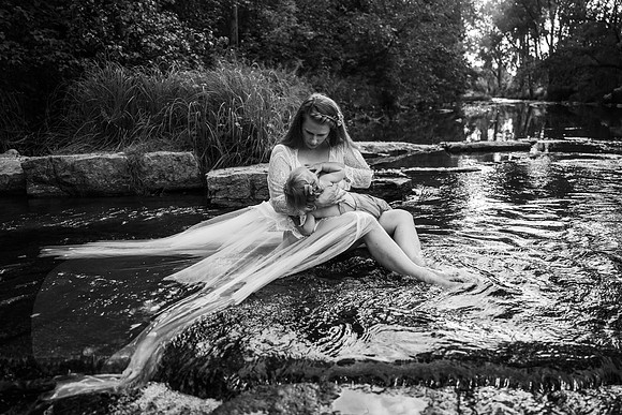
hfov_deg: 63.6
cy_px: 208
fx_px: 501
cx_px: 311
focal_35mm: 29
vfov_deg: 45.0
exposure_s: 1/1000
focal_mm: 29
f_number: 2.8
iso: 500
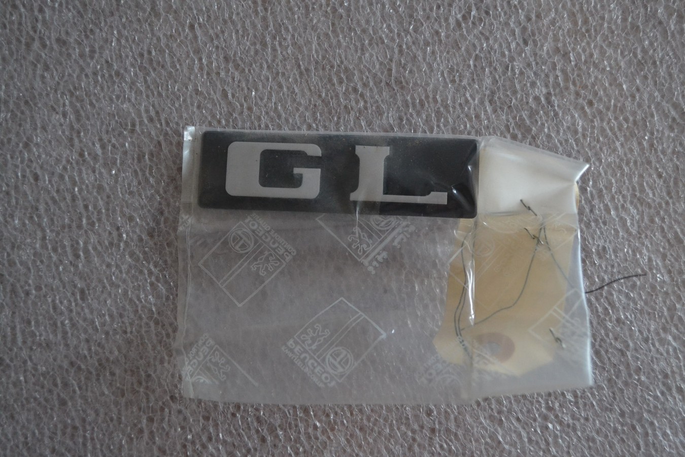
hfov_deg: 45.0
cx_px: 342
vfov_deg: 30.8
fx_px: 828
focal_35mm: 44
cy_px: 228
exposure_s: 1/60
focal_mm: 29
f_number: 4.5
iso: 2000
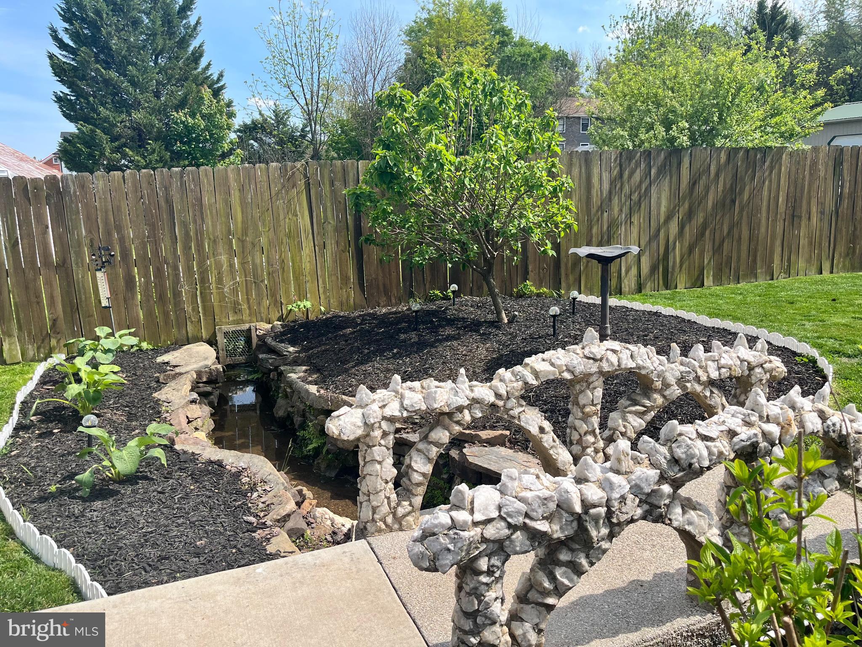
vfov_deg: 53.1
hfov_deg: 67.3
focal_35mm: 26
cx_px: 431
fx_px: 647
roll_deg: +0.7
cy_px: 324
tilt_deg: -12.7
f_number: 1.6
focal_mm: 5.1
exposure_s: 1/1992
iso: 50
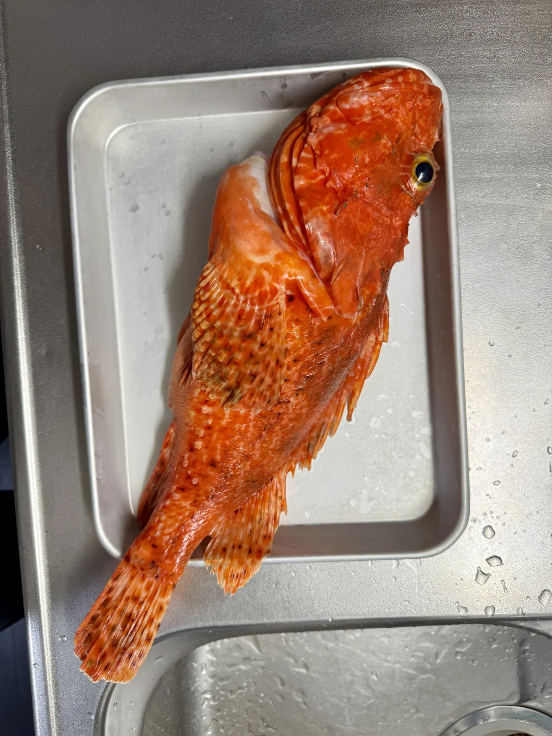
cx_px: 276
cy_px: 368
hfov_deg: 56.8
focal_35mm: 24
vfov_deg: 71.6
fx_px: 510
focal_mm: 6.76
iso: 100
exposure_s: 1/100
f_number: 1.78
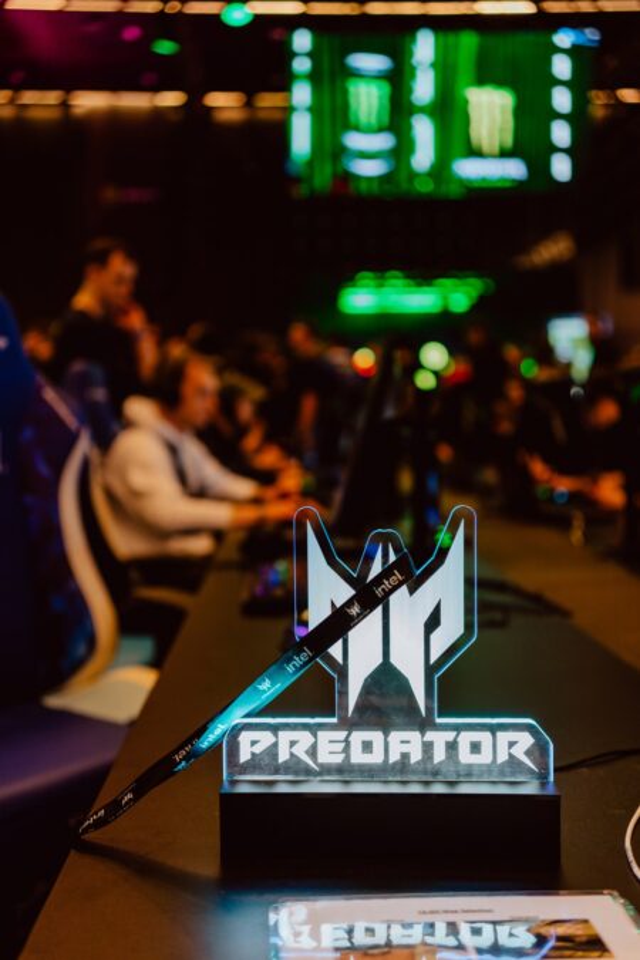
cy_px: 480
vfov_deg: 54.4
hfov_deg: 37.9
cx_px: 320
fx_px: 933
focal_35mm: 35
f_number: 2
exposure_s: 1/100
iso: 400
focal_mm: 35
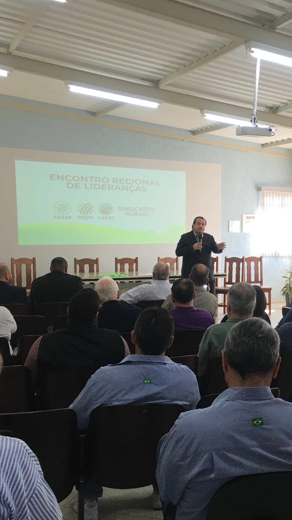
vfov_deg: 47.4
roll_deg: +0.0
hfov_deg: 26.7
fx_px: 592
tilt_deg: -1.1
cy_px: 265
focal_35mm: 43
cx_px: 263
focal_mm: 4.15
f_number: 2.2
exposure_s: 1/30
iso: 32
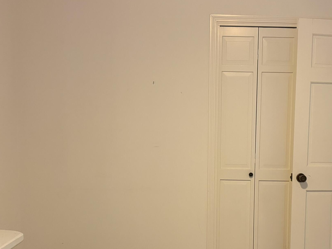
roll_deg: -0.4
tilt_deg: -5.0
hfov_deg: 39.0
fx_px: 460
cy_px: 166
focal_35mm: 48
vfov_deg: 30.1
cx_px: 230
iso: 500
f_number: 1.6
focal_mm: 5.96
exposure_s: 1/60
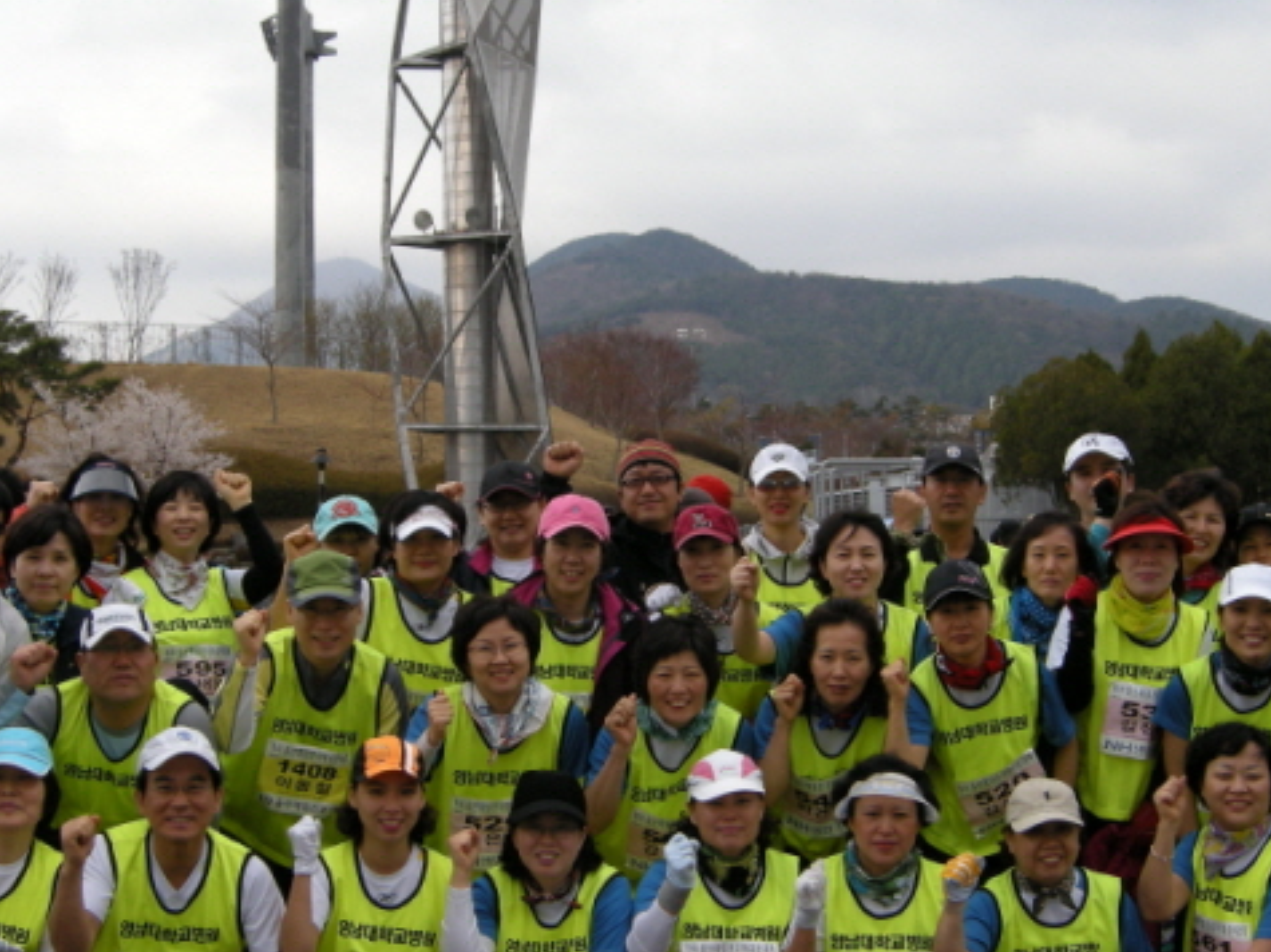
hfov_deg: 32.7
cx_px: 594
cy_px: 546
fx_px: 2166
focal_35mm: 59
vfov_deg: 24.8
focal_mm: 7.5
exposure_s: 1/170
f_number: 4.3
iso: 64
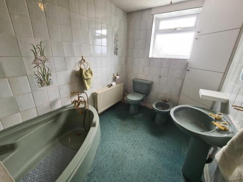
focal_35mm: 13
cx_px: 122
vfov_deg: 89.9
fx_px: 91
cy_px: 91
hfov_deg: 106.2
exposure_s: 1/50
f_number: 2.2
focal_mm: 2.22
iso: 64
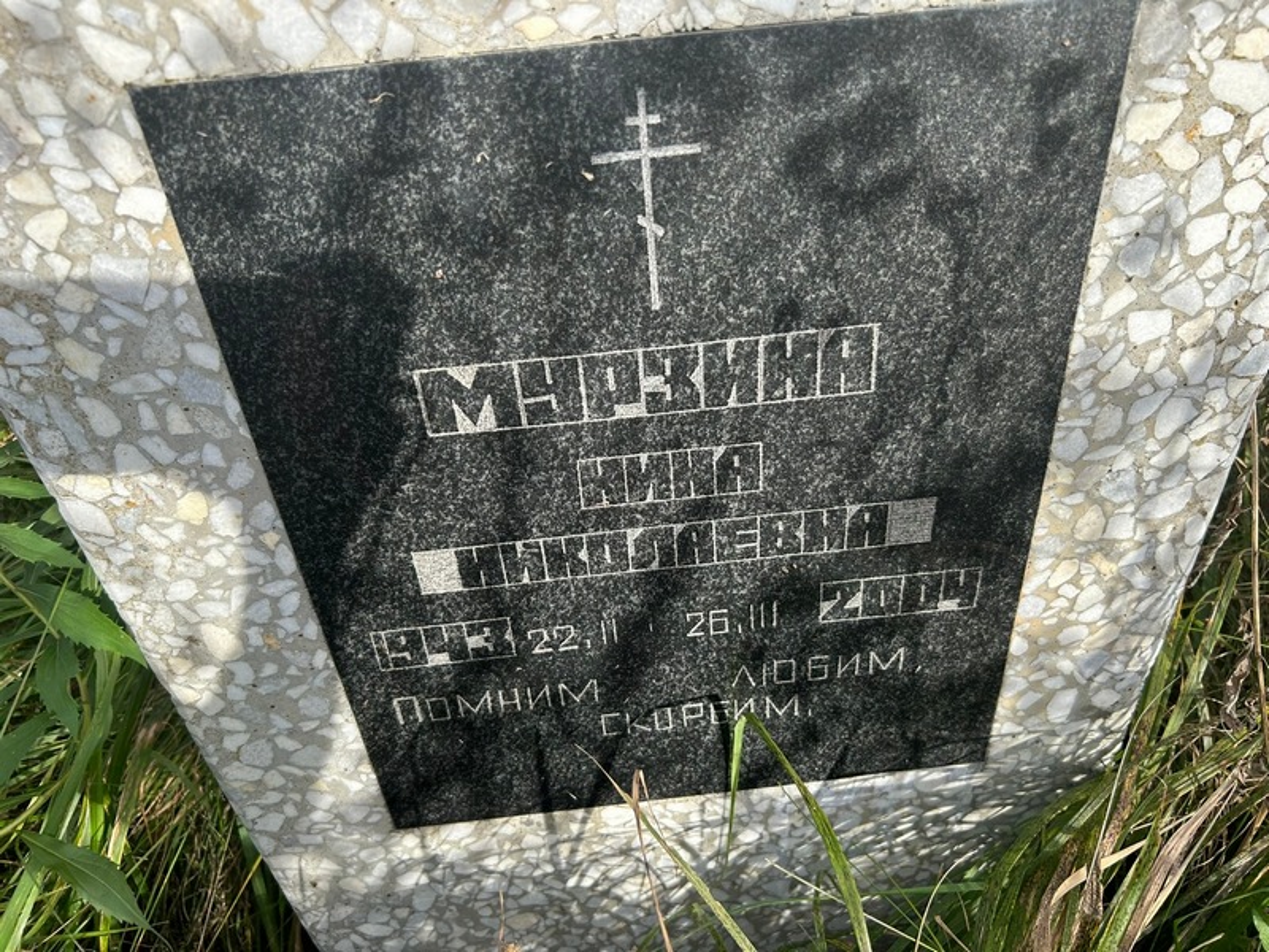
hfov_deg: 67.3
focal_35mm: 26
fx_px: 953
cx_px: 634
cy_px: 476
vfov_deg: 53.1
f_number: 1.5
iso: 50
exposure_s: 1/1326
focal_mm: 5.7
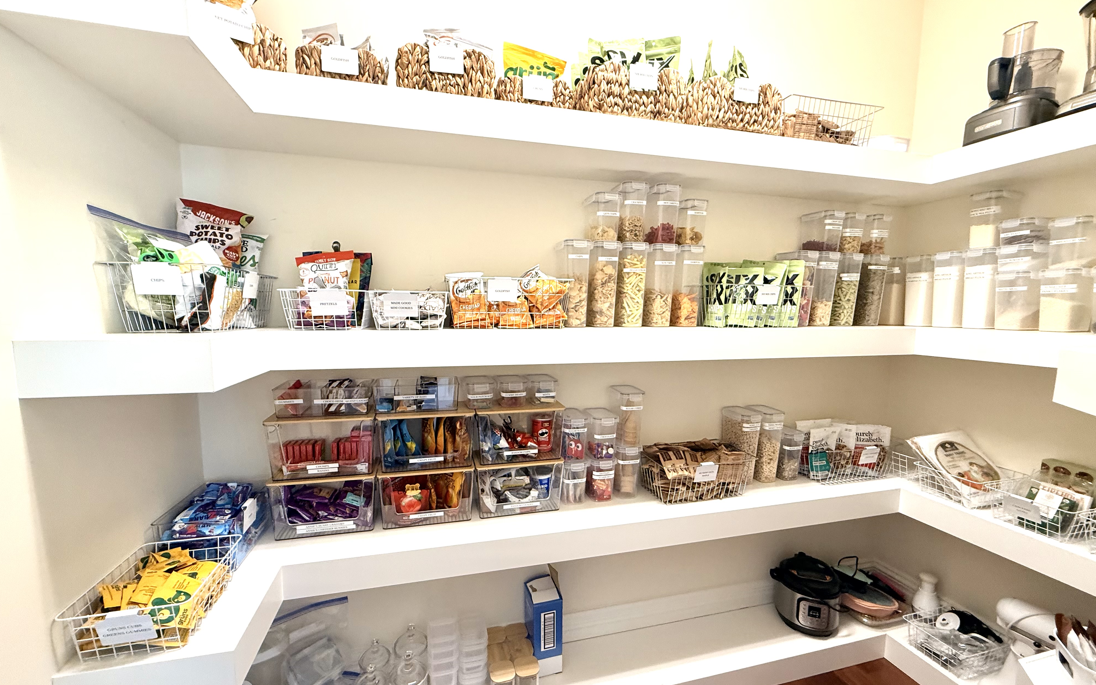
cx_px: 547
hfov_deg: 101.5
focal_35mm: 15
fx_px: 448
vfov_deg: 74.8
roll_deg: +0.0
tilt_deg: -5.1
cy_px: 356
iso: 250
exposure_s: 1/60
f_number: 2.2
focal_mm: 2.22
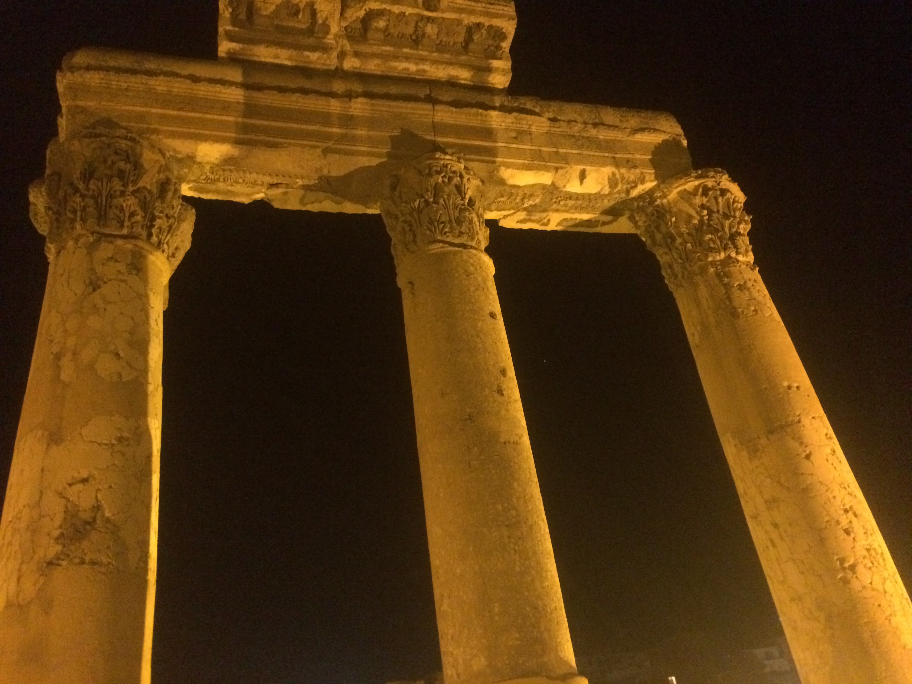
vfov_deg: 48.2
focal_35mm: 29
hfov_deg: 61.7
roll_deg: +10.1
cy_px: 342
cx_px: 456
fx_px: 764
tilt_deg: +29.9
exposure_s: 1/17
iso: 800
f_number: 2.2
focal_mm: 4.15
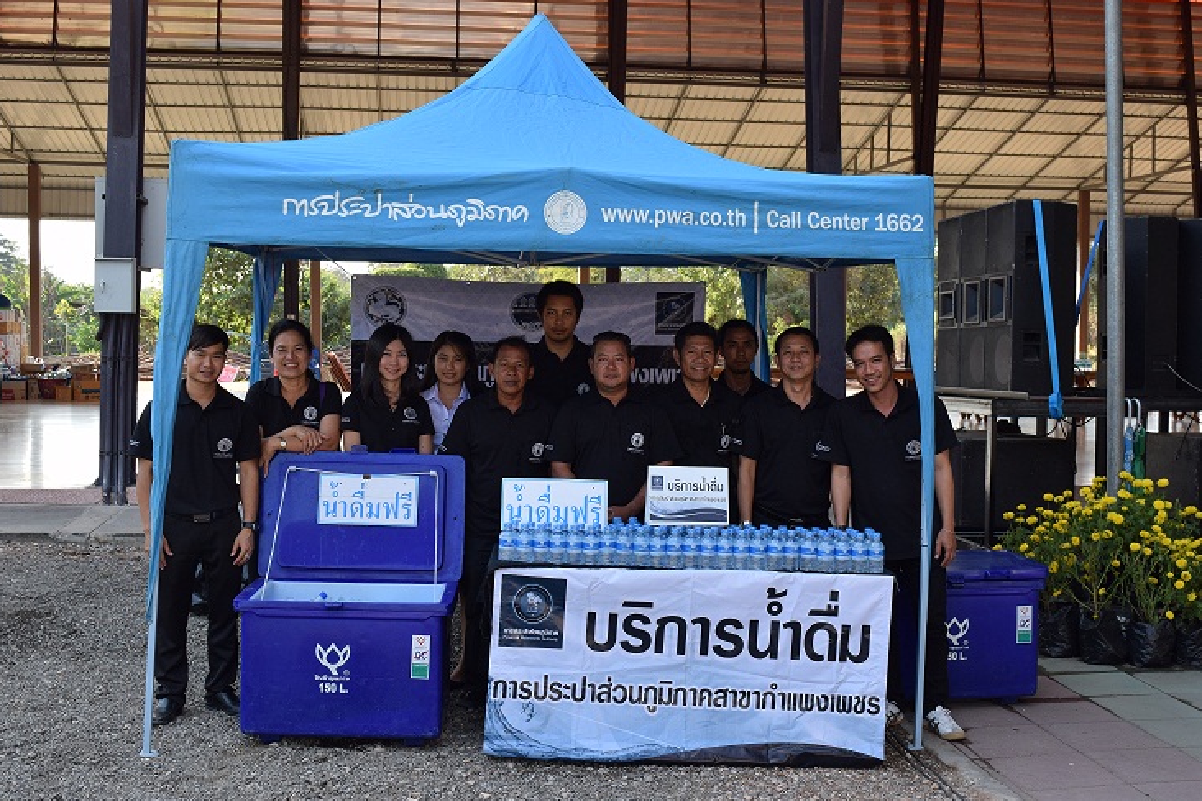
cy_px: 399
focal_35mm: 42
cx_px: 608
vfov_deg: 32.2
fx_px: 1386
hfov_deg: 46.9
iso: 400
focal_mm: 27
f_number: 8
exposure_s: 1/250
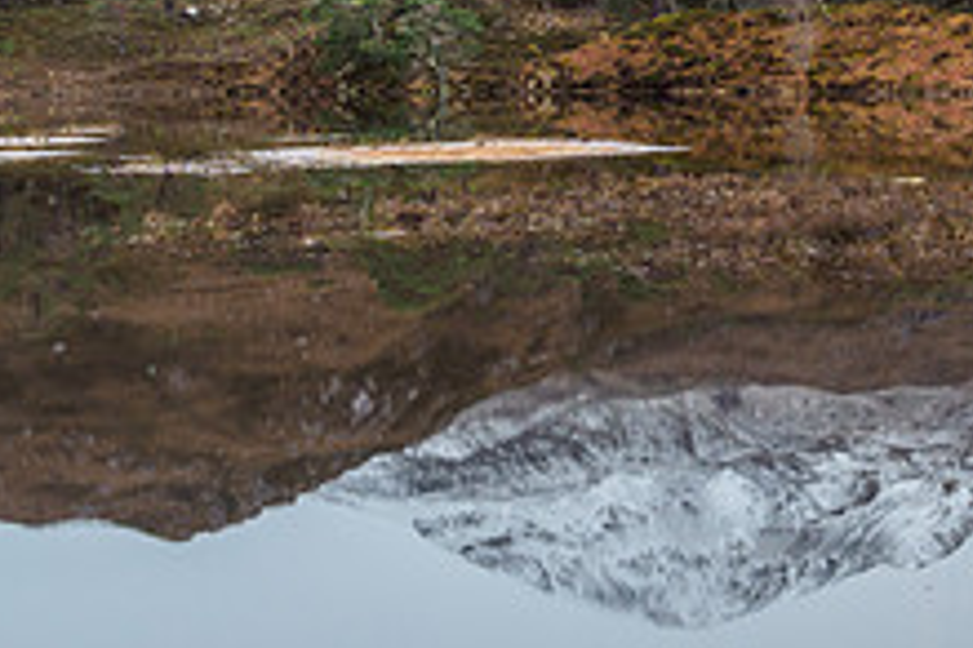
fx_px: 1784
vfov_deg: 20.1
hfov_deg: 27.7
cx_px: 1089
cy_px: 25
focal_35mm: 66
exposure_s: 1/1.25
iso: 200
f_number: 8
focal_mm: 12
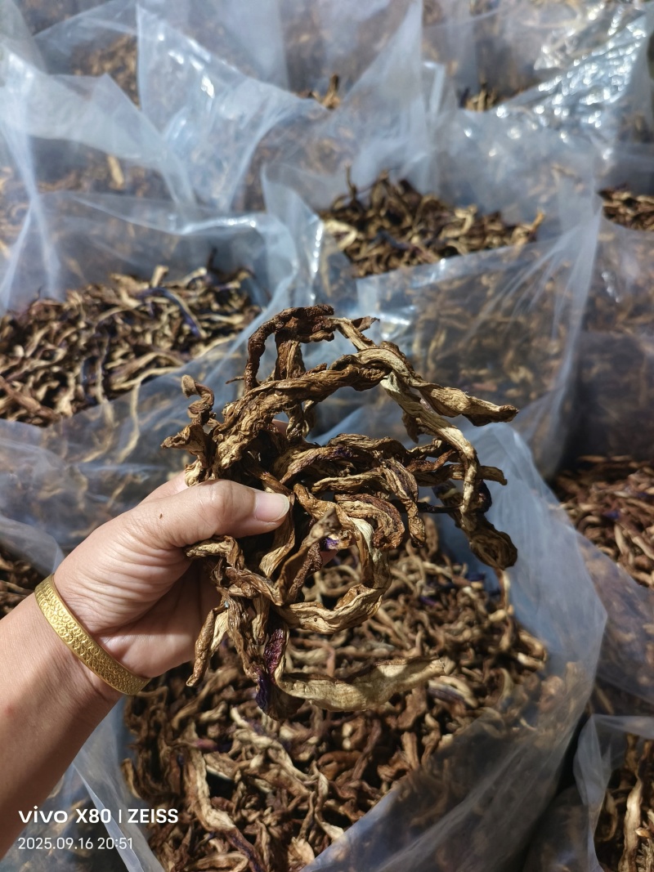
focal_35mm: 23
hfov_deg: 58.9
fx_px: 580
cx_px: 327
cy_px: 436
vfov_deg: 73.9
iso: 4197
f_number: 1.75
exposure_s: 1/16.7
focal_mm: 5.5
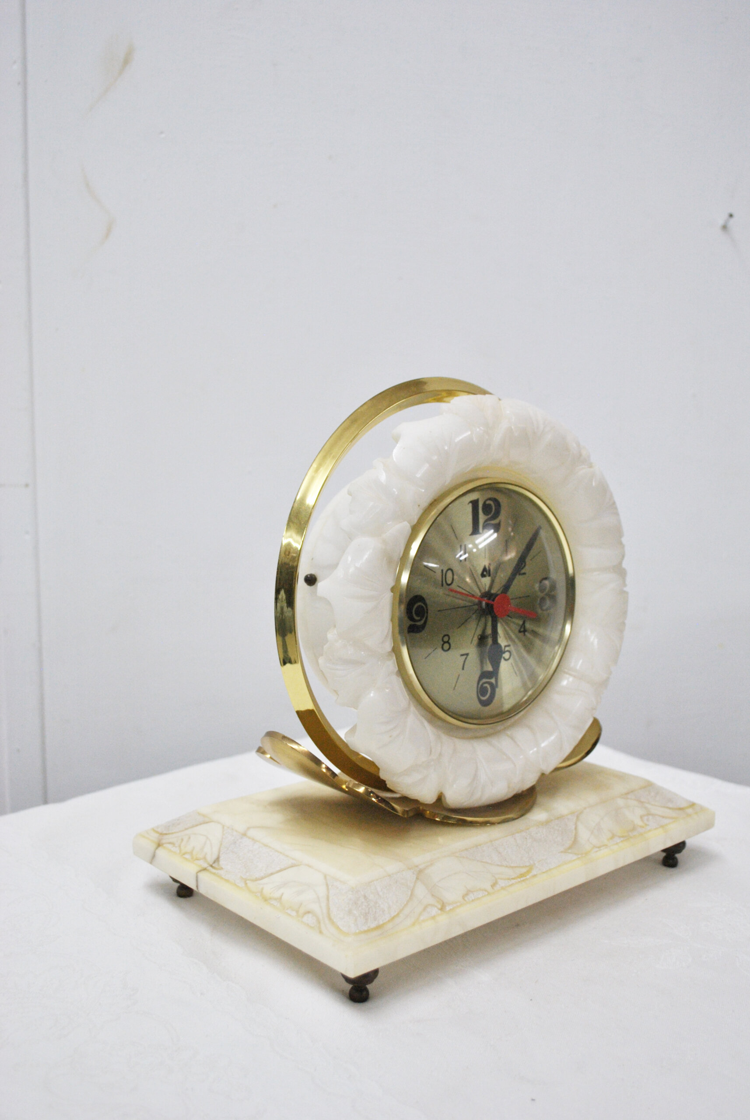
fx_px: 1122
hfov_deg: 37.0
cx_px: 375
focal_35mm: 36
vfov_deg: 53.1
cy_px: 560
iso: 400
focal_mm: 24
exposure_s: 1/100
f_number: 4
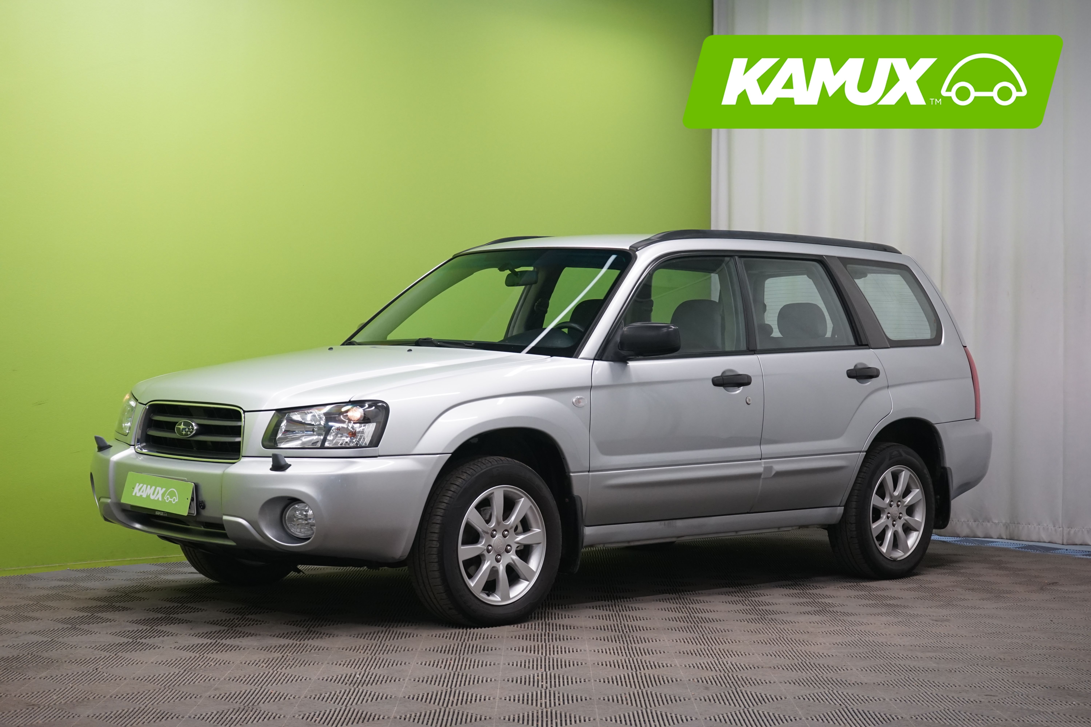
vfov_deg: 23.4
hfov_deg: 34.5
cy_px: 364
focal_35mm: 58
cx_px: 546
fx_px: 1758
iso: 1250
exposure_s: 1/25
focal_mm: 58
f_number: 7.1
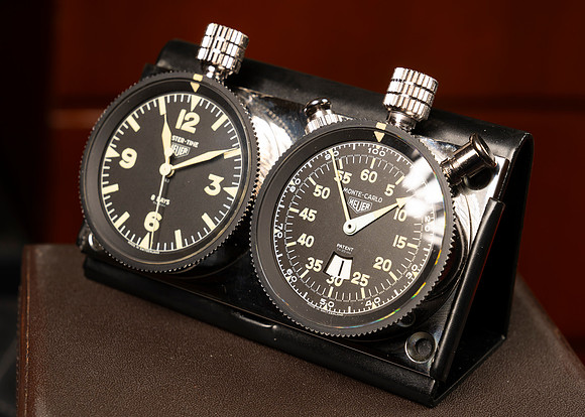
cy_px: 199
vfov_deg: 17.4
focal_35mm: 82
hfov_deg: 24.1
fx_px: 1368
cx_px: 311
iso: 200
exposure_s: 1/160
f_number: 9
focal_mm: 70
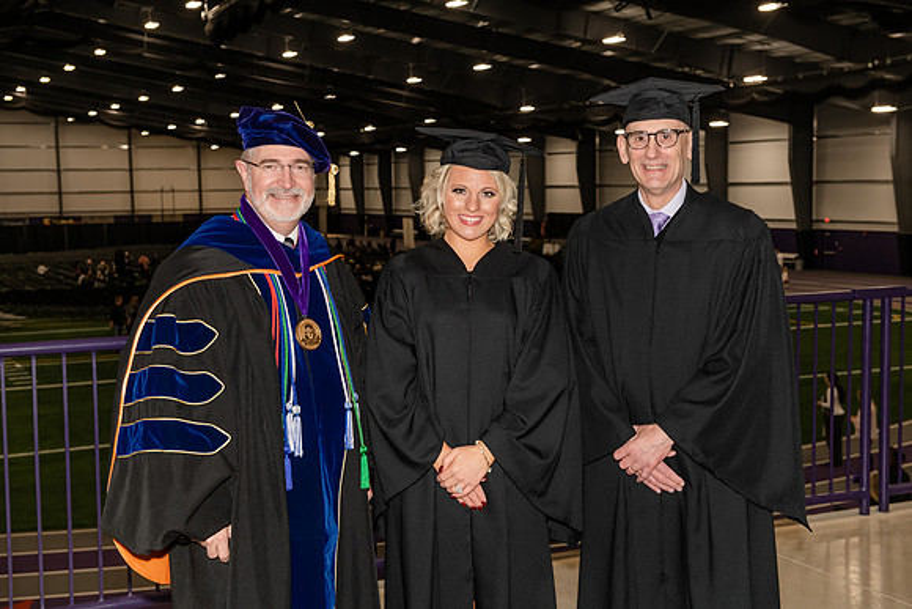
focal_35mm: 52
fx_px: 1318
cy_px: 304
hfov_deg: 38.2
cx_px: 456
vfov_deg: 26.0
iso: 800
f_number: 6.3
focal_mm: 52
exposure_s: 1/160
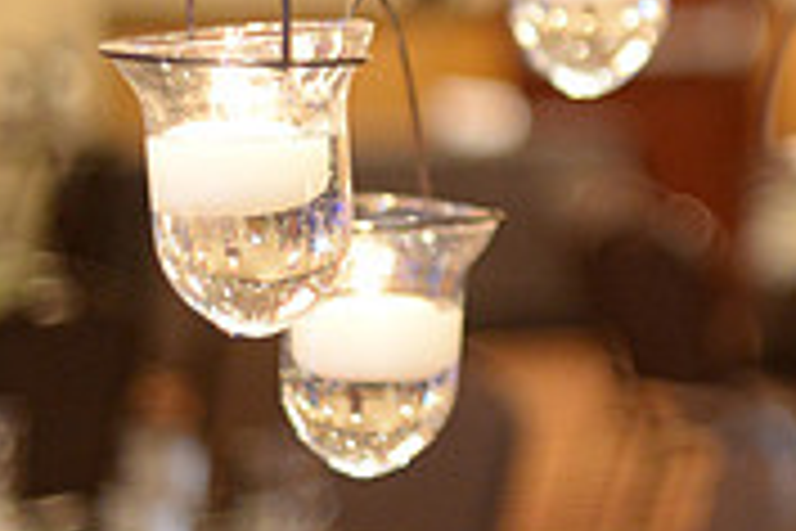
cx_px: 1187
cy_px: -90
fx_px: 3626
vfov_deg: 8.3
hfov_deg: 12.0
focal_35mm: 164
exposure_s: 1/100
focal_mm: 50
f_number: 2.2
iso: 3200
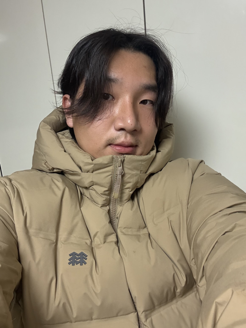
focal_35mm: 30
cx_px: 123
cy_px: 164
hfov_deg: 46.8
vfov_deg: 60.0
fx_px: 284
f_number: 1.9
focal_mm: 2.69
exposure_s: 1/40
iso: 250
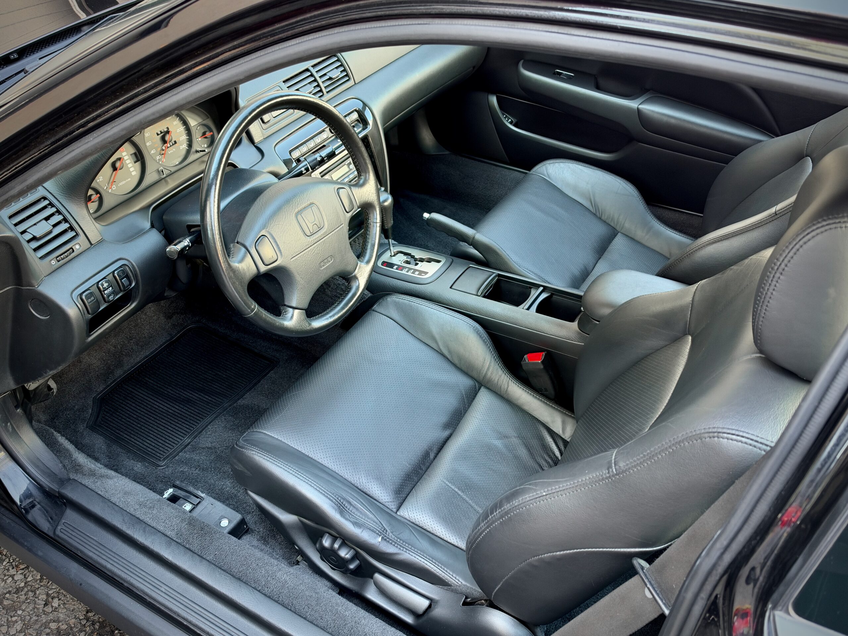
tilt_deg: -39.5
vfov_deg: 45.4
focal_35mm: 31
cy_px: 318
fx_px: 759
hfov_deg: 58.4
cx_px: 424
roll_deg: -0.3
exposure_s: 1/88
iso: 400
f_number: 1.8
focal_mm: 6.93
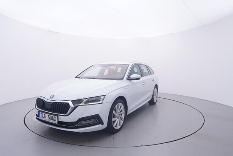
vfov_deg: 56.2
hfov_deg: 77.3
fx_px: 146
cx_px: 116
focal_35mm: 22
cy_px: 78
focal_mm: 15
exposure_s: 1/80
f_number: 5
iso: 200
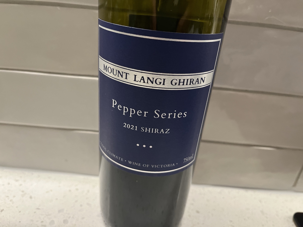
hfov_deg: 67.3
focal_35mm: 26
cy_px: 114
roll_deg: -6.0
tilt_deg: -28.3
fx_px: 228
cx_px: 152
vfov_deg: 53.1
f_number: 1.6
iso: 320
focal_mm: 5.1
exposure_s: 1/50
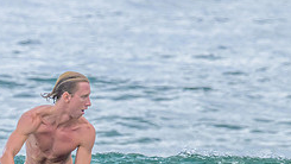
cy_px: 197
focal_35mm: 1740
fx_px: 13431
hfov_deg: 1.2
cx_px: 26
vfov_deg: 0.7
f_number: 11
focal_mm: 540
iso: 1250
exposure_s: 1/2000
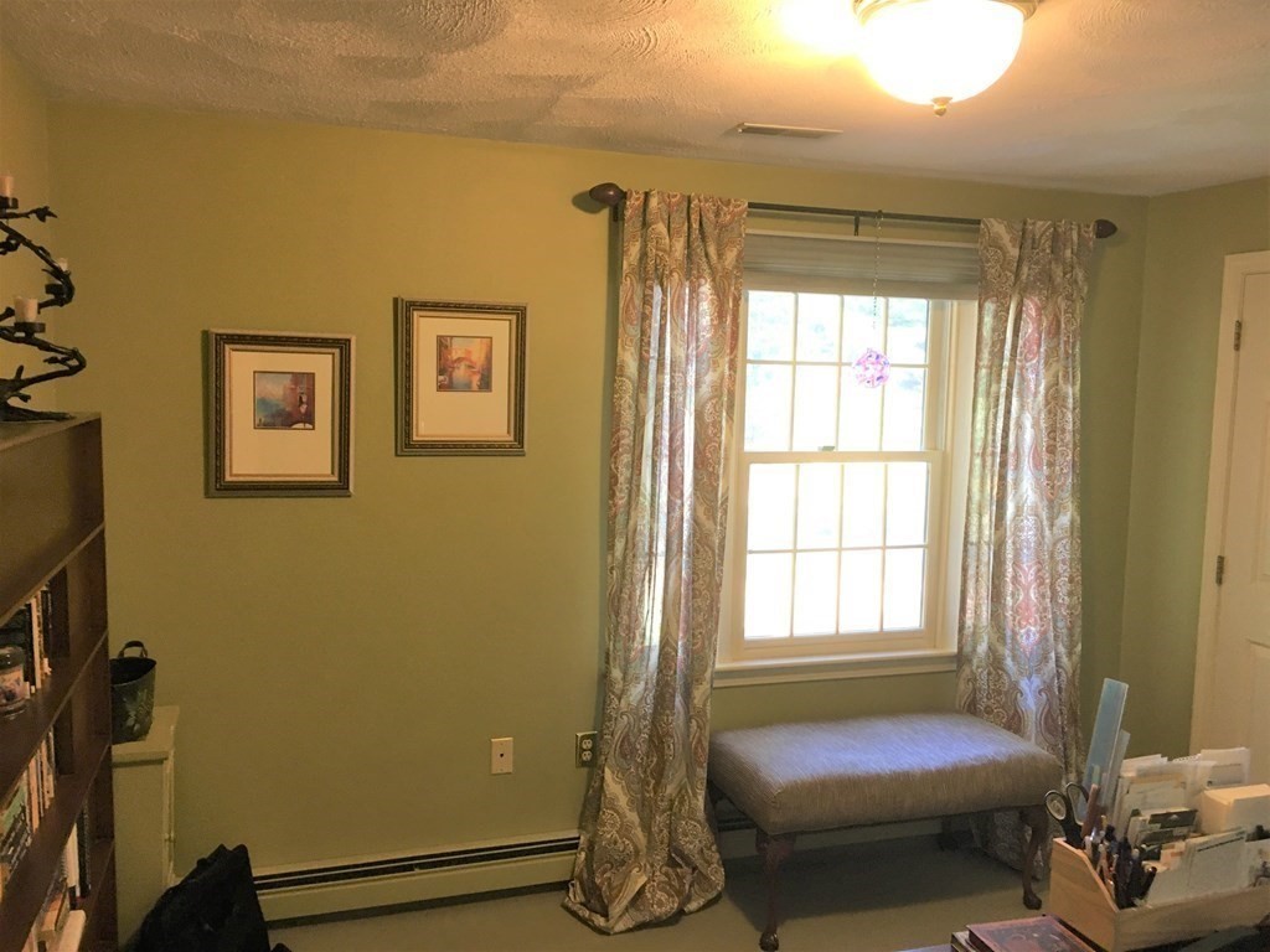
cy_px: 476
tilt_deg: -5.9
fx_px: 1064
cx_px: 635
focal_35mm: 29
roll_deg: -0.6
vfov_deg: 48.2
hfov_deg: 61.7
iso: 100
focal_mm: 4.15
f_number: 2.2
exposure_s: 1/30
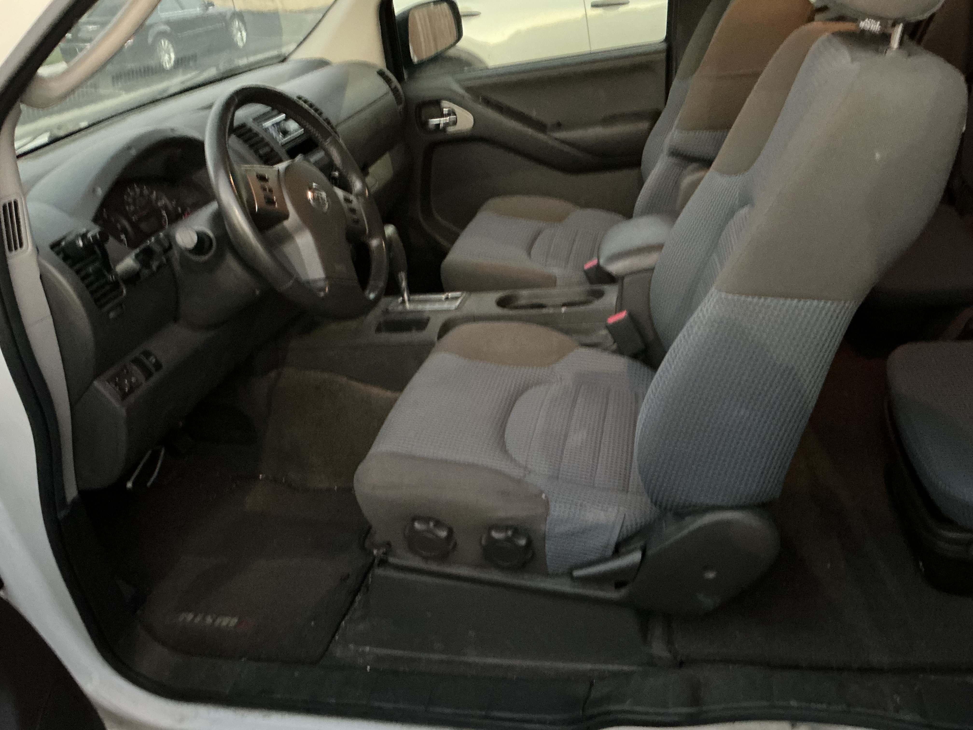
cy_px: 365
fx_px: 815
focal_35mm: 29
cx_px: 486
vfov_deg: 48.2
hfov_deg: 61.7
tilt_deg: -29.4
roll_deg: +4.4
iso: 500
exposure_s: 1/17
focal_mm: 3
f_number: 1.8
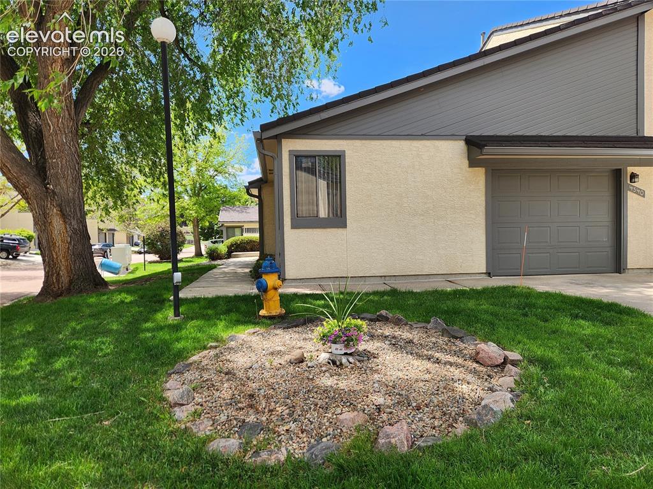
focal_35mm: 23
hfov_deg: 74.0
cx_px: 326
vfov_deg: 58.8
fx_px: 434
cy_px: 244
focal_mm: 5.4
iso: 20
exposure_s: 1/559
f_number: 1.8
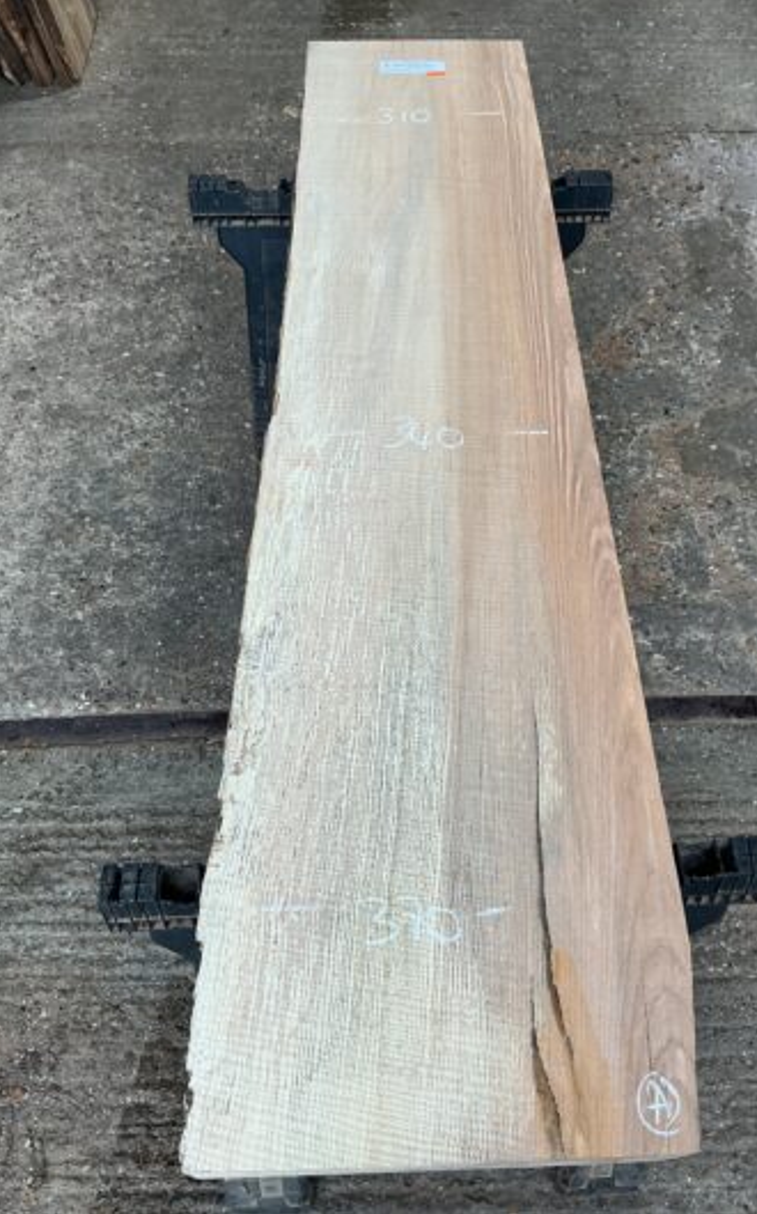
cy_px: 605
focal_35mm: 31
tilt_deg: -56.8
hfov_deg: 40.5
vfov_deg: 61.3
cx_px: 408
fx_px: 1025
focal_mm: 3
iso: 32
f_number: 1.8
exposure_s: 1/100
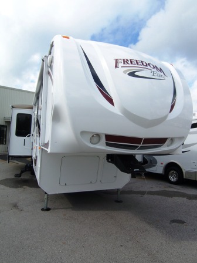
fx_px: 175
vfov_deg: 73.9
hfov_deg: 58.9
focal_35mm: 23
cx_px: 98
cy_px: 132
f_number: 5.6
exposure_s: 1/200
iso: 64
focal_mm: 3.8
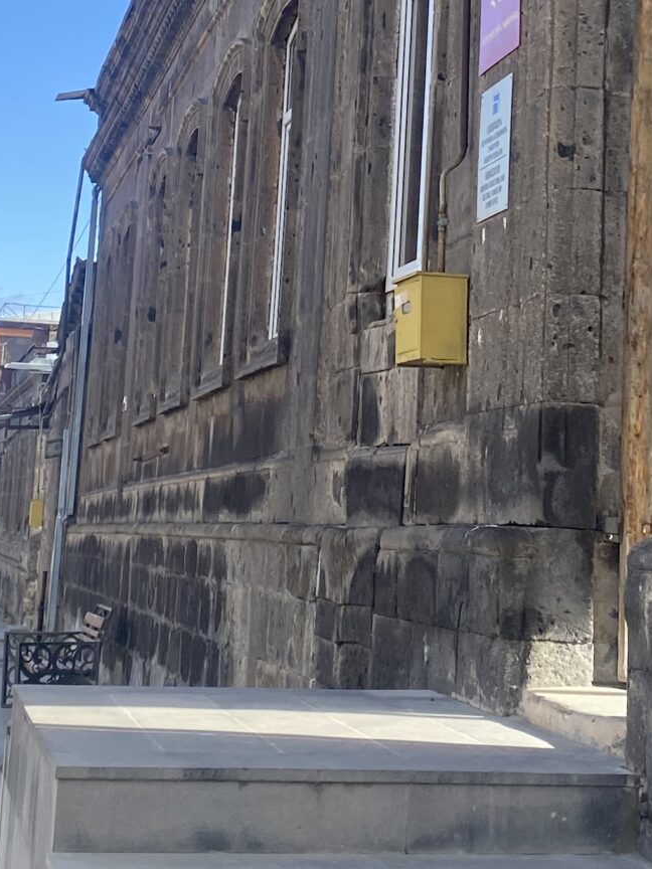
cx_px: 389
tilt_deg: +10.0
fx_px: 1934
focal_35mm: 77
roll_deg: -3.0
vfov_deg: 24.9
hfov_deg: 19.1
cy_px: 177
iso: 32
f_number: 1.8
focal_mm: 4.25
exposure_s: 1/949
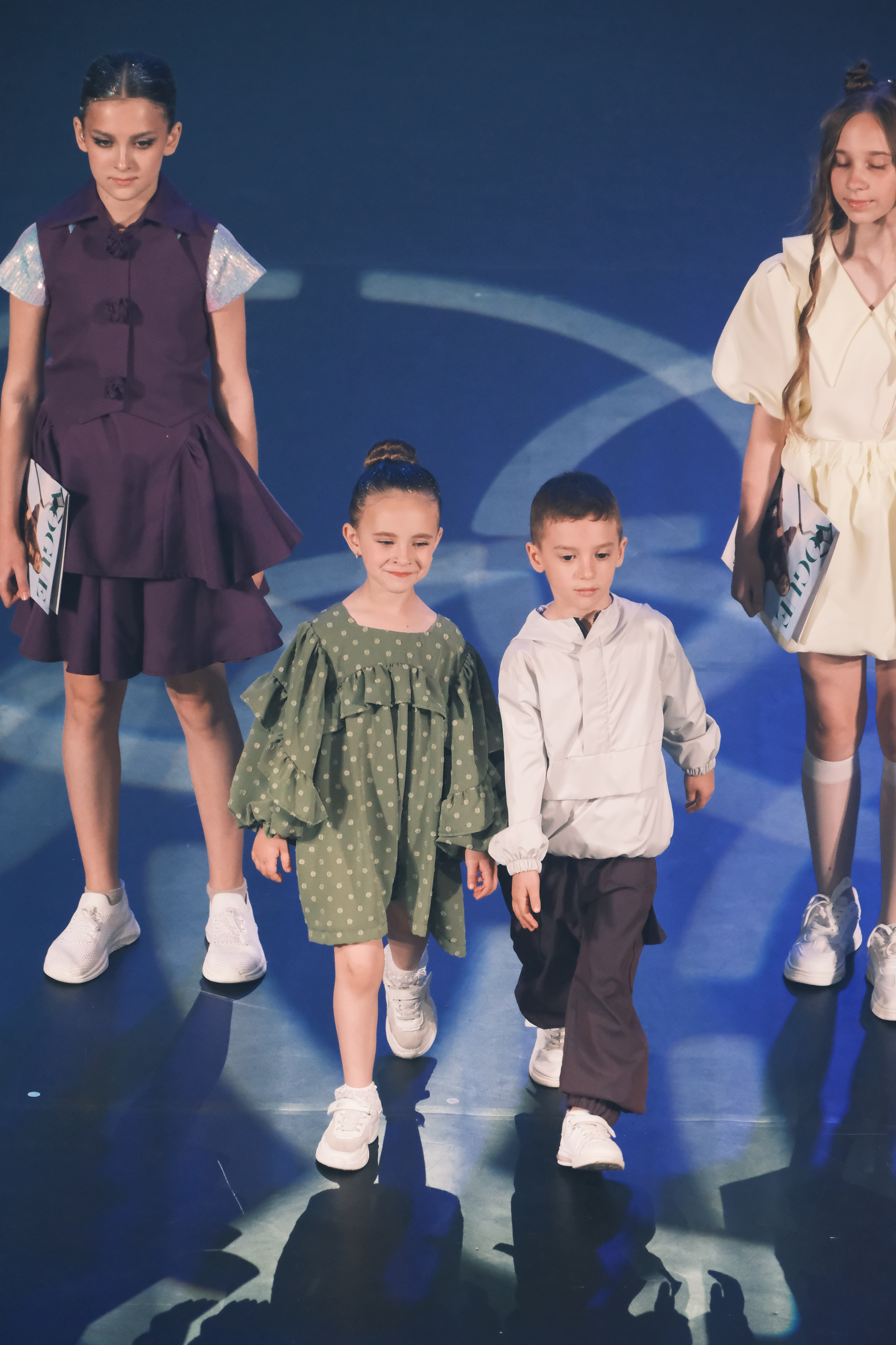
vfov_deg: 4.6
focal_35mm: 450
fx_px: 16799
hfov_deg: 3.1
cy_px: 672
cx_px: 448
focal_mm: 300
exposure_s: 1/400
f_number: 5.6
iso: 4000
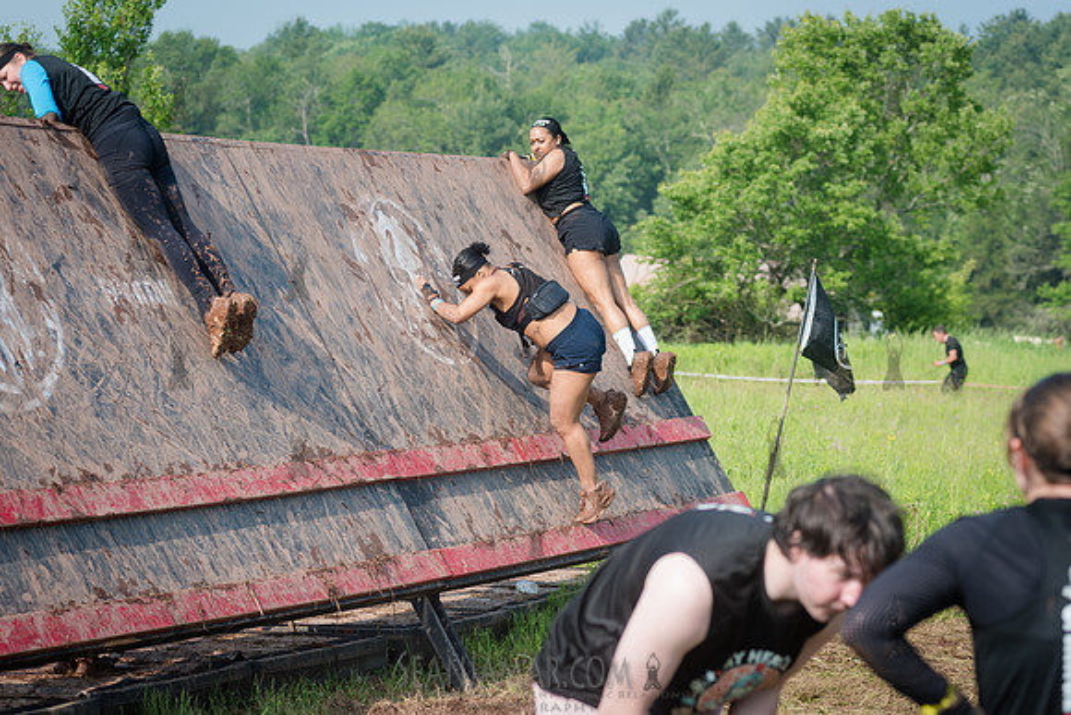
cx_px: 536
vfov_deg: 13.7
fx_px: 2976
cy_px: 358
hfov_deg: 20.4
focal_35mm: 100
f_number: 4.5
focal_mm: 100
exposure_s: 1/1000
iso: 250
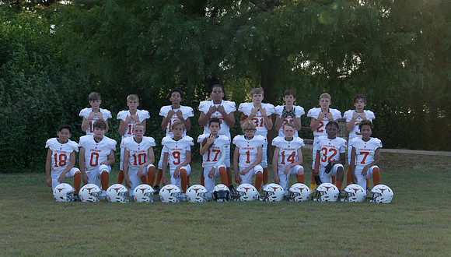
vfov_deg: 16.2
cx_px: 222
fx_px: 904
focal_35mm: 75
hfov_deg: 28.0
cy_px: 139
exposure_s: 1/400
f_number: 4.5
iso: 250
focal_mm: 70
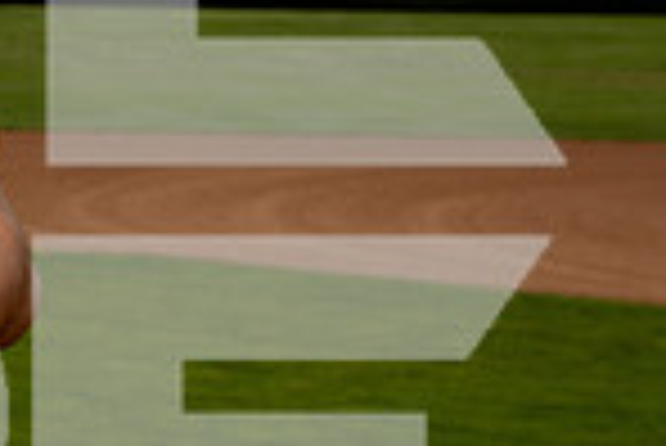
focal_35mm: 203
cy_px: -82
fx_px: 3759
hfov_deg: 9.5
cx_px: -610
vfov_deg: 6.7
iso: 50
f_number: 8
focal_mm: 50
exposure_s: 1/250
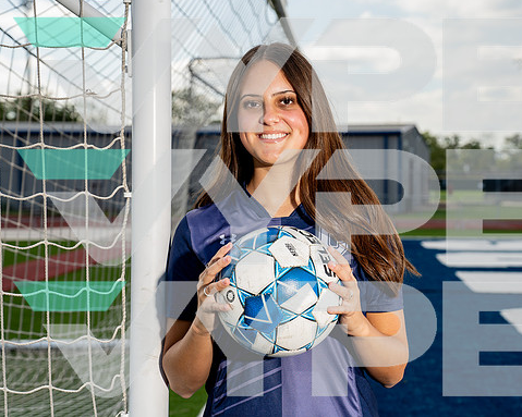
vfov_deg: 20.4
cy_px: 207
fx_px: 1158
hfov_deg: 25.4
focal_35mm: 75
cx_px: 294
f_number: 5.6
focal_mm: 66
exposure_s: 1/250
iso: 100
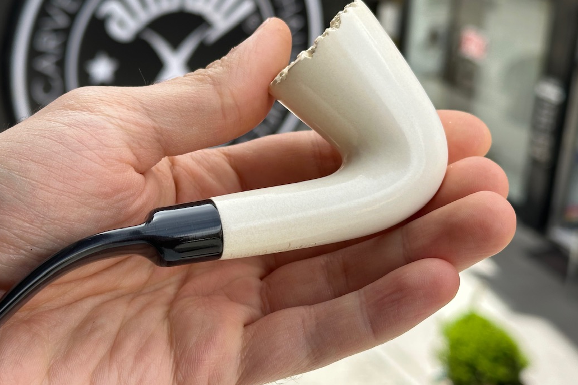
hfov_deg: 32.3
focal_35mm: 62
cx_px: 241
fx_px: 995
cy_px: 157
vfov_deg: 21.9
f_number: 1.78
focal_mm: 6.86
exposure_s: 1/1171
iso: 64
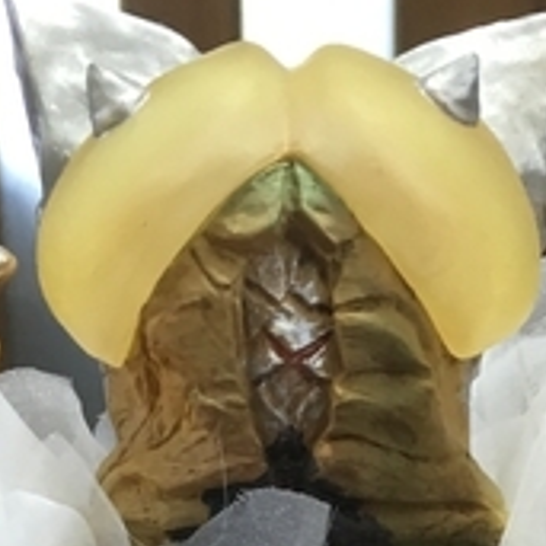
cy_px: 1156
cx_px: 316
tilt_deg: -13.0
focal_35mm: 120
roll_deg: +0.2
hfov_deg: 14.5
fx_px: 2141
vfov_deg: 12.5
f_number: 2.2
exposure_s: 1/15
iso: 32
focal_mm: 4.15
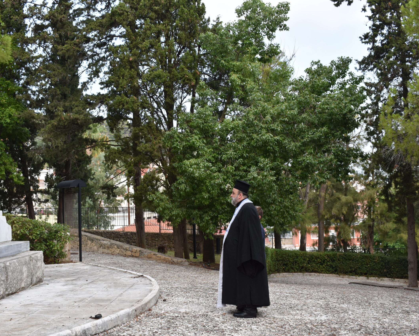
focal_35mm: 41
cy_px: 168
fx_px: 508
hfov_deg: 44.8
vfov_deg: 36.5
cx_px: 199
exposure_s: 1/250
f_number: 7.1
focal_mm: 24
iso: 200
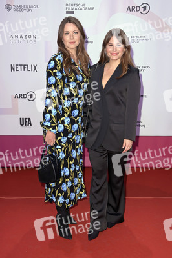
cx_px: 86
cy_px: 129
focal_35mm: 48
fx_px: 345
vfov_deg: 41.1
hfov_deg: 28.0
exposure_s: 1/250
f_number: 5.6
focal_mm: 48
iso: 640
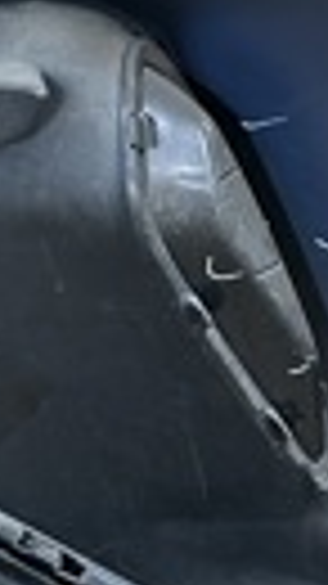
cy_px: 542
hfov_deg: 4.7
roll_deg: +3.8
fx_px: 3994
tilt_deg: -36.9
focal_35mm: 258
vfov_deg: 8.3
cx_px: 252
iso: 250
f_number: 1.78
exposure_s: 1/33
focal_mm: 6.86
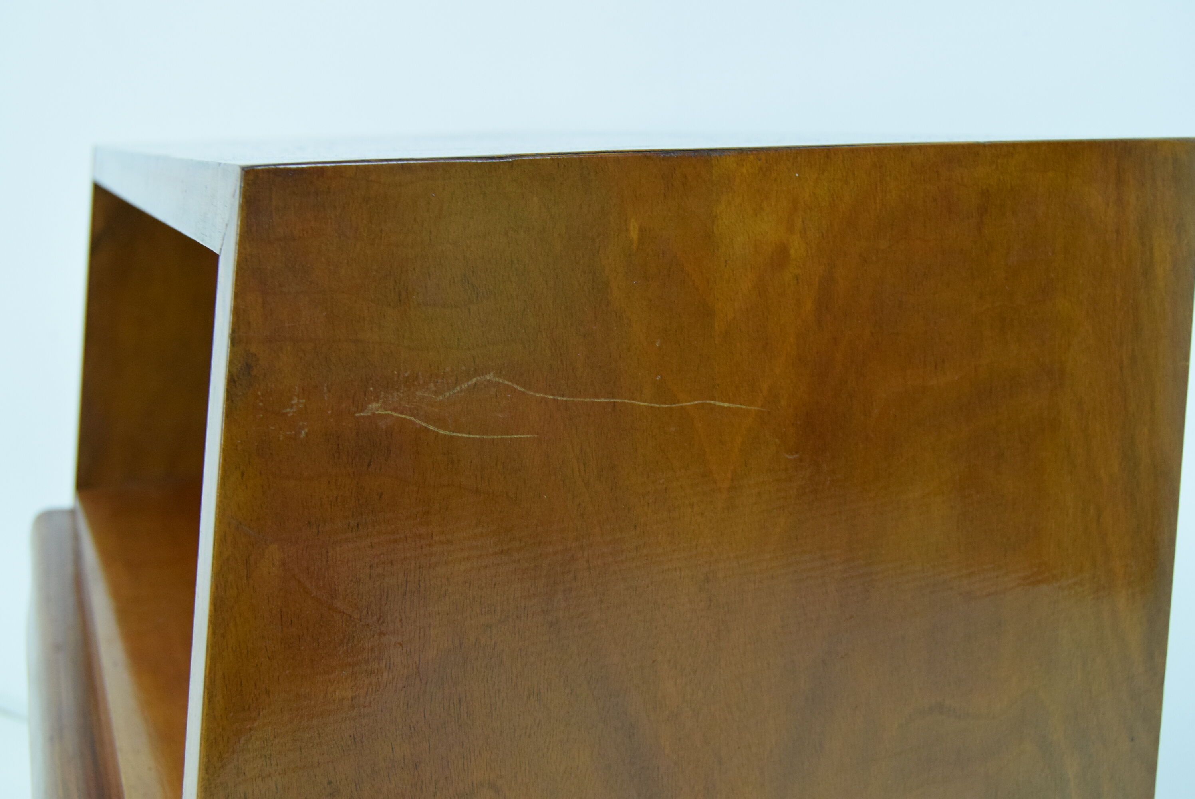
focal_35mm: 39
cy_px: 400
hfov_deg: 49.5
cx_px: 598
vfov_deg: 34.3
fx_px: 1296
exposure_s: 1/160
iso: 1600
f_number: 6.3
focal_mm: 26
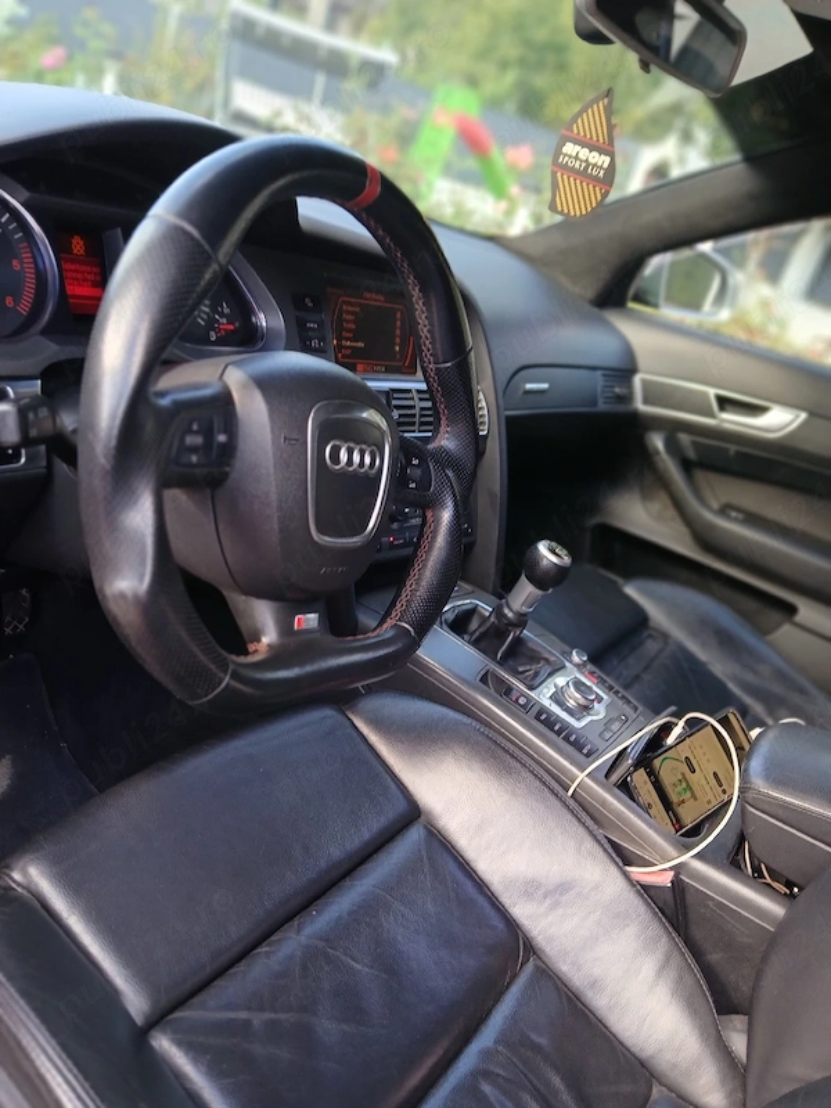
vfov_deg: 67.3
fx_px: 832
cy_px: 554
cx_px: 416
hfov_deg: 53.1
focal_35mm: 26
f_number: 1.8
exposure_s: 1/50.3
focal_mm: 3.98
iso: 64
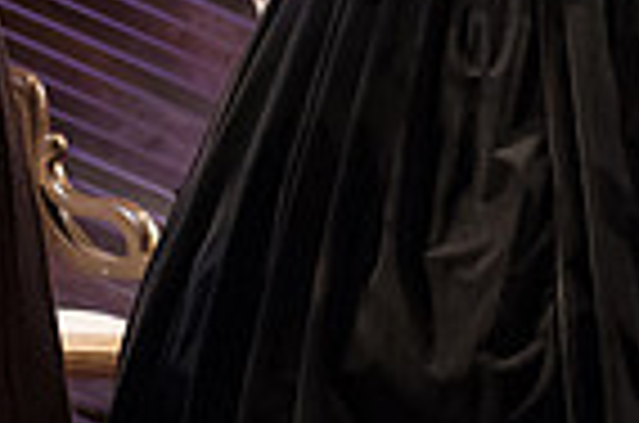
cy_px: -97
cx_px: 297
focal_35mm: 254
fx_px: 4498
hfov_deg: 8.1
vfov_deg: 5.4
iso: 3200
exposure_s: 1/250
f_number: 3.5
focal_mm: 62
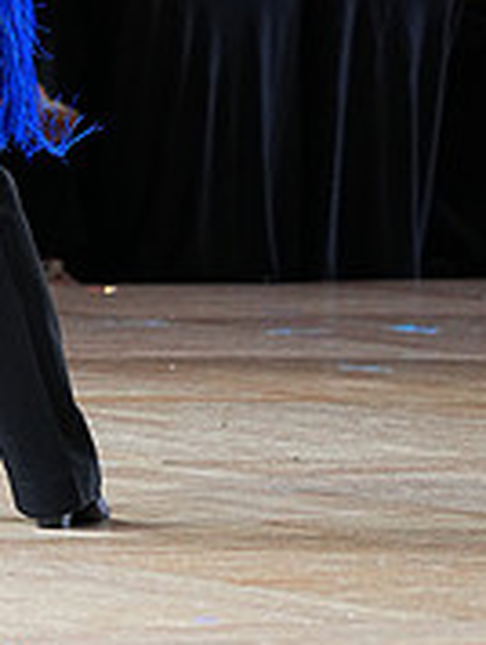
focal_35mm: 466
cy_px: -257
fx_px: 8703
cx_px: -169
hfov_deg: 3.2
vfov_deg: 4.2
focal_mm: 149
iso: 1600
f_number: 4
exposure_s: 1/400
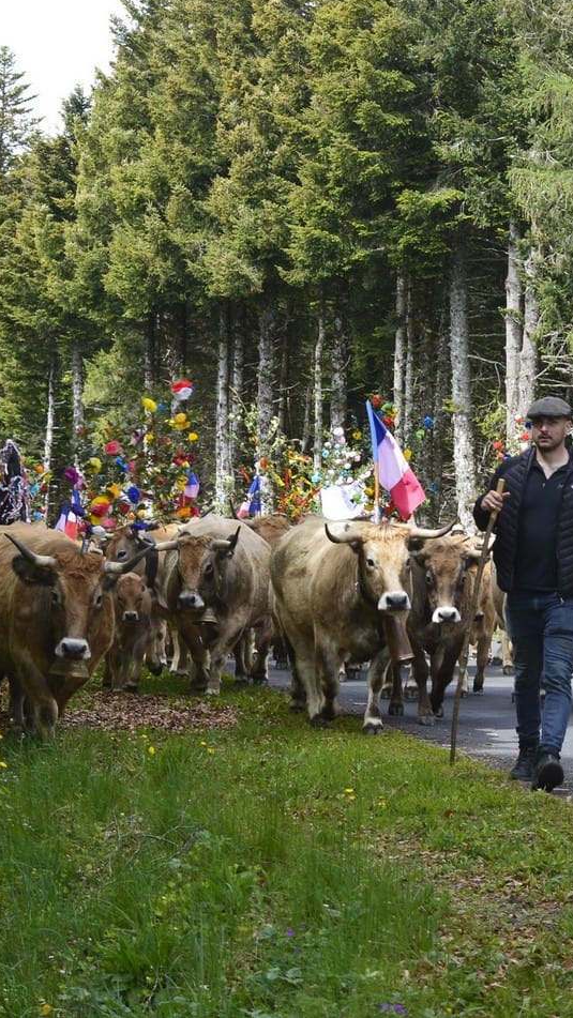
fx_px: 3533
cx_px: 237
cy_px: 506
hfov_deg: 9.3
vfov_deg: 16.4
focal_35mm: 131
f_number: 5.6
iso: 100
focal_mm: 55
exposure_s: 1/100
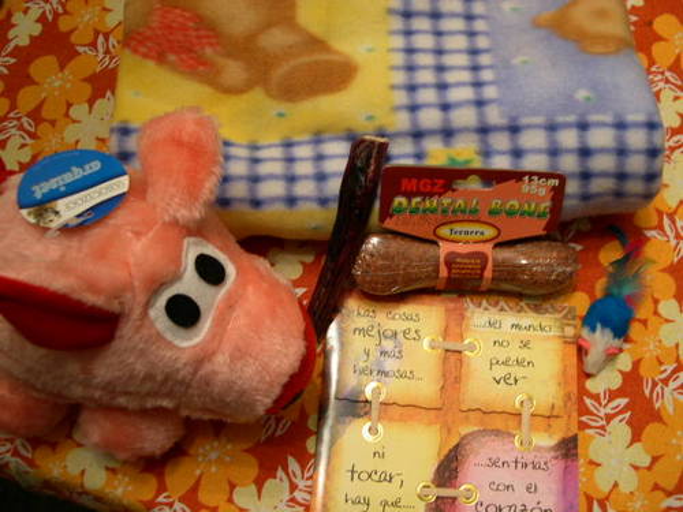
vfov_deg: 37.7
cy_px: 256
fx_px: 750
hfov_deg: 49.0
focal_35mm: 38
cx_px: 342
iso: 100
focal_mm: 8
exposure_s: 1/6.9
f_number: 2.8
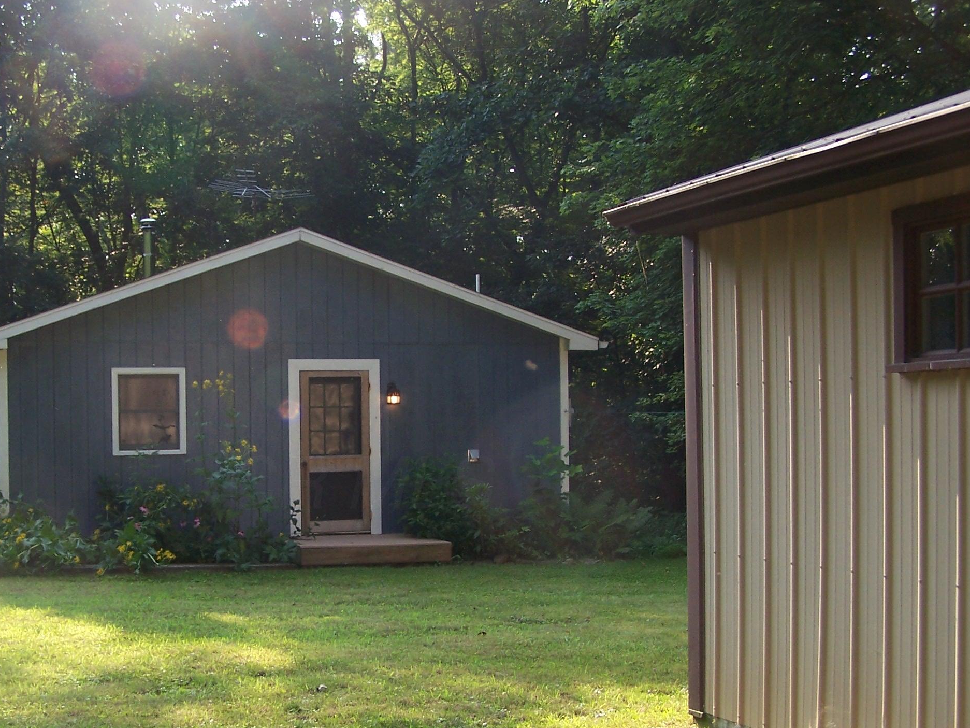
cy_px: 483
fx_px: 1541
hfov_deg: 34.7
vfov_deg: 26.4
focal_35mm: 55
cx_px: 363
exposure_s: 1/250
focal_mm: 6.7
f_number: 2.8
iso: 80
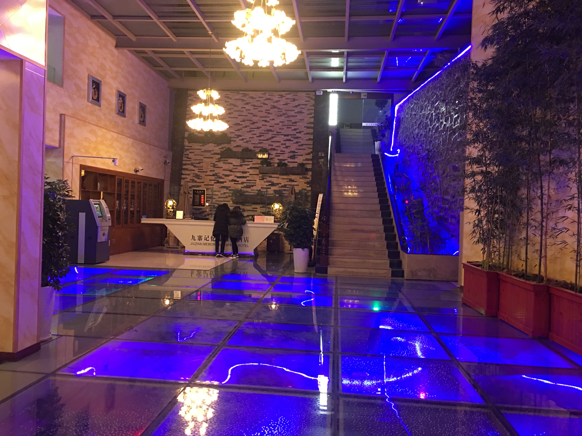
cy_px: 218
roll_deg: -2.5
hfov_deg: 61.7
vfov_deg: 48.2
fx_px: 488
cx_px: 291
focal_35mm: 29
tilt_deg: -1.3
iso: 100
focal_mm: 4.15
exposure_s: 1/10
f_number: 2.2
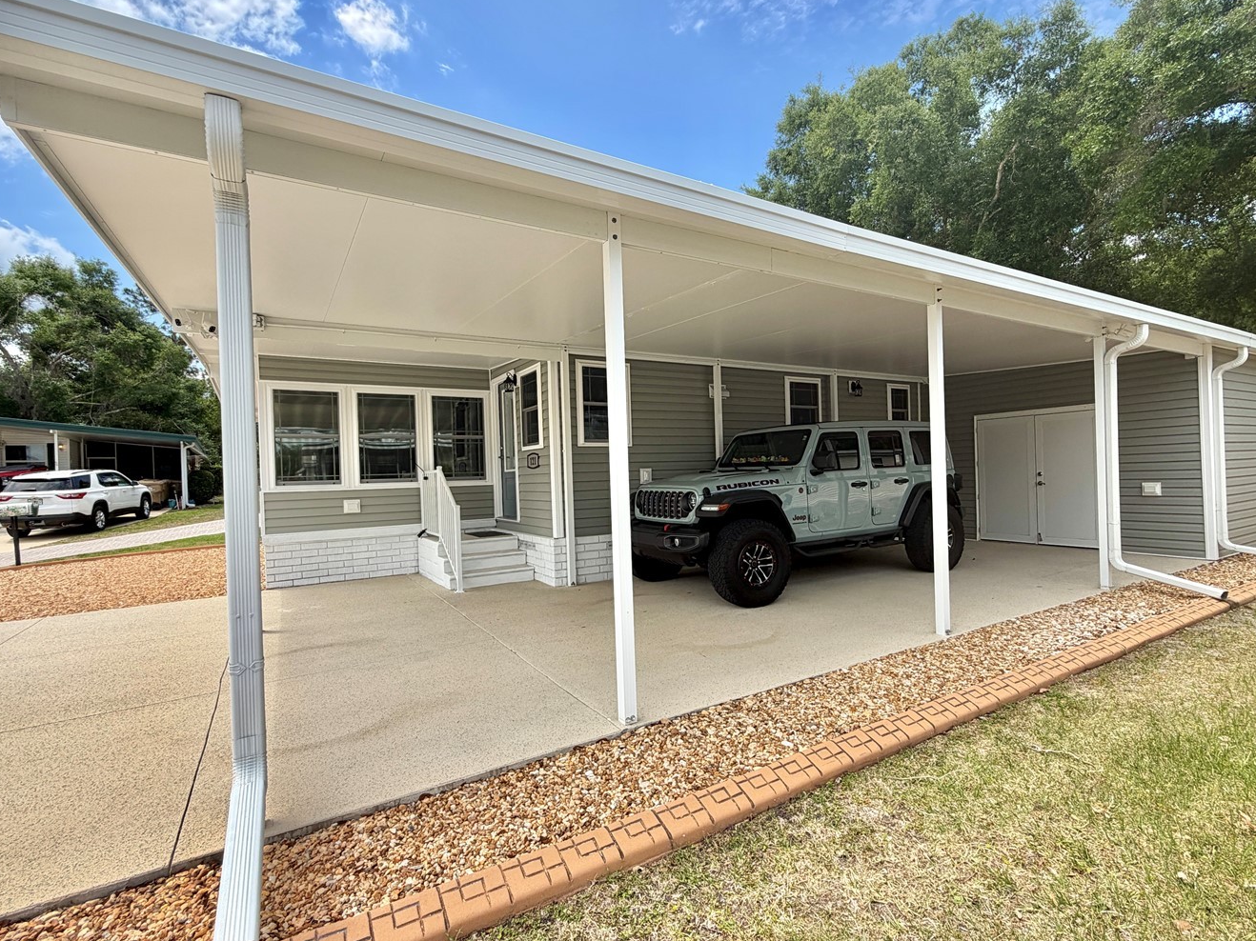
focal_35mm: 17
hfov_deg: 91.0
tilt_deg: +0.0
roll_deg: +3.4
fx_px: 617
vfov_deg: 74.7
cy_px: 475
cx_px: 649
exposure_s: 1/770
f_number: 2.2
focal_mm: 2.22
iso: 25
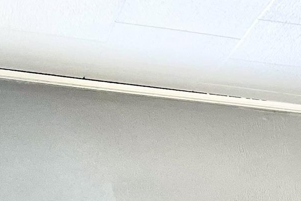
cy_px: 552
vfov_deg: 8.6
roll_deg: +1.2
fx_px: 1153
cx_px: 459
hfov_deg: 13.9
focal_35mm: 138
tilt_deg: -6.7
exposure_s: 1/120
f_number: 1.5
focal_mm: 5.7
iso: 64
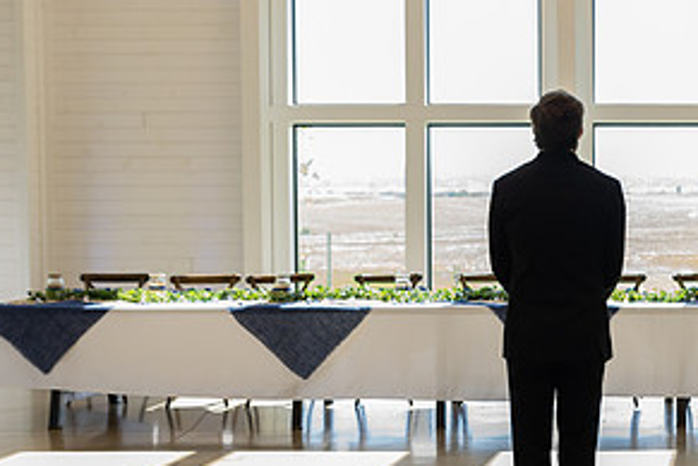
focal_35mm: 61
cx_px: 598
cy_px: 261
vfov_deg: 22.2
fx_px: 1183
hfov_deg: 31.7
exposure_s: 1/160
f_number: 3.2
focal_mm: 29
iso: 400
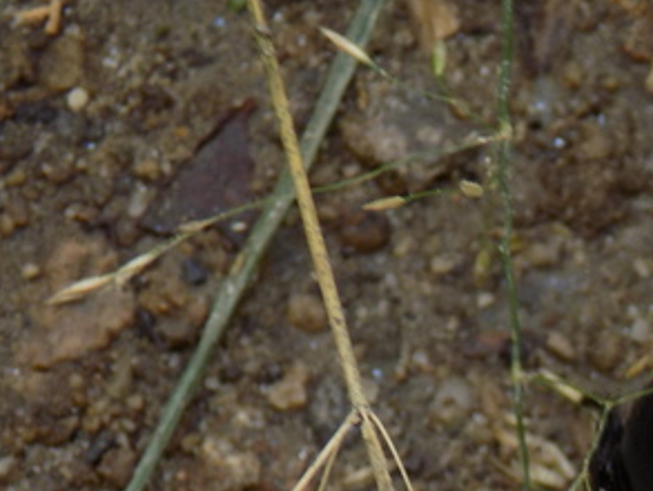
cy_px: 690
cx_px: 850
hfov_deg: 5.7
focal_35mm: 344
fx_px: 6492
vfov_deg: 4.3
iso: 80
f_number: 4.8
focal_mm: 20.9
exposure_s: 1/40
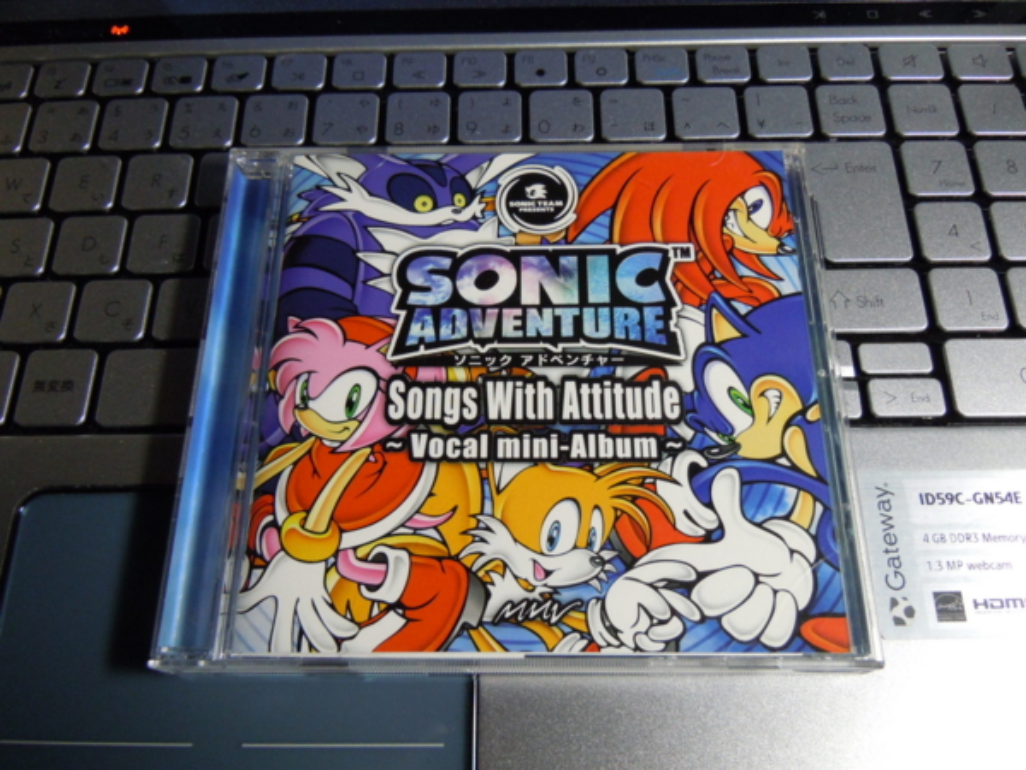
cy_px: 385
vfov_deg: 46.8
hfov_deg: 60.0
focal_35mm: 30
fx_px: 889
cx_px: 513
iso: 400
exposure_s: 1/30
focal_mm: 5.4
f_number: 3.5
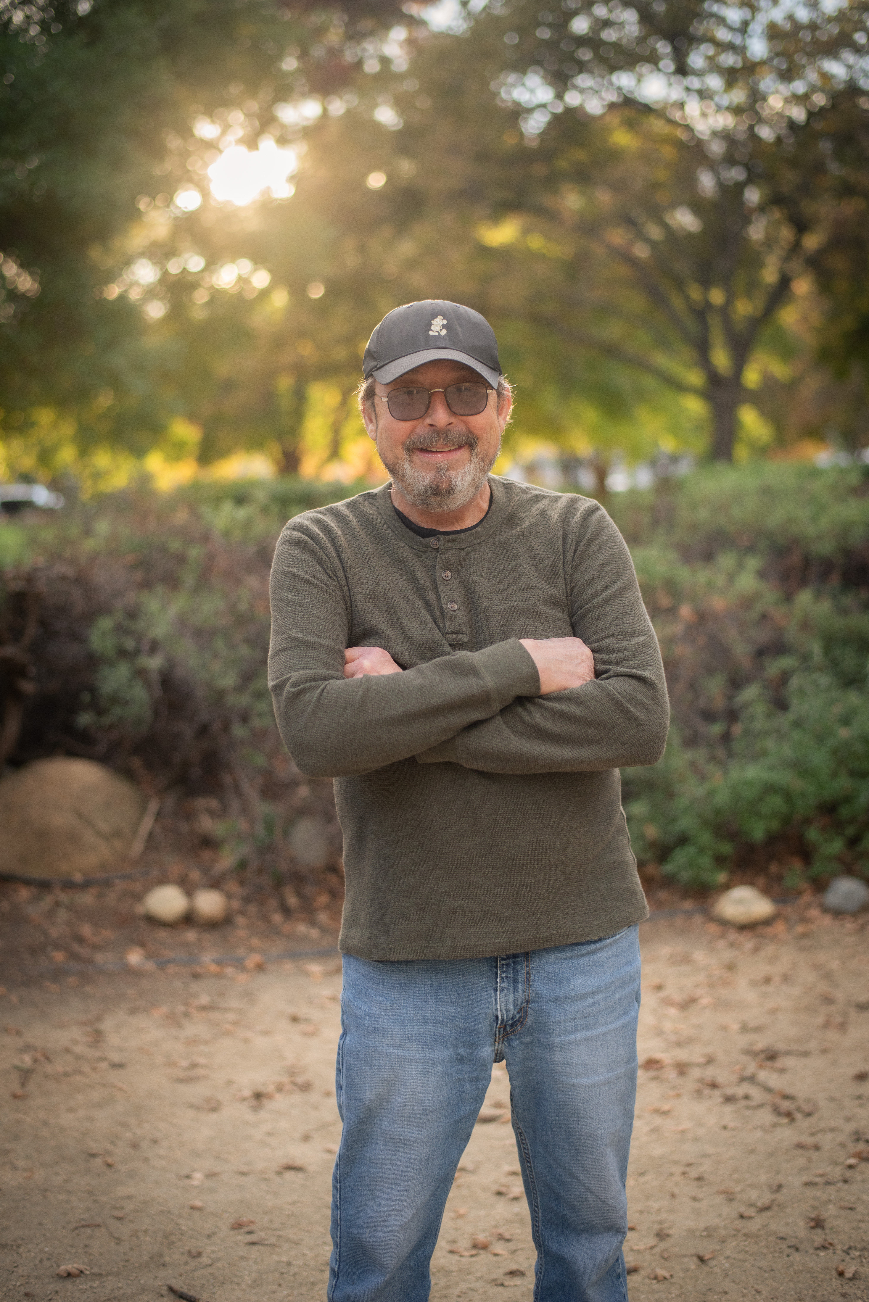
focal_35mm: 50
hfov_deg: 27.0
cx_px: 434
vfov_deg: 39.6
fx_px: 1809
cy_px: 651
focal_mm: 50
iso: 320
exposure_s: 1/1600
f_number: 2.5
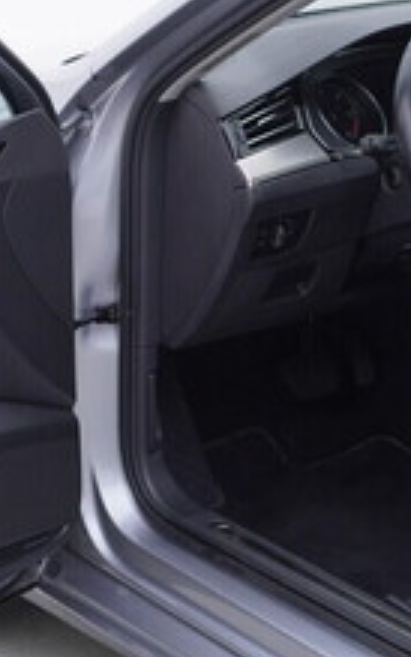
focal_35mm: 92
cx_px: 66
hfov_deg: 14.1
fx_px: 1648
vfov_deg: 22.5
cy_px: 304
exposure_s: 1/60
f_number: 3.5
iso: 125
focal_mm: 24
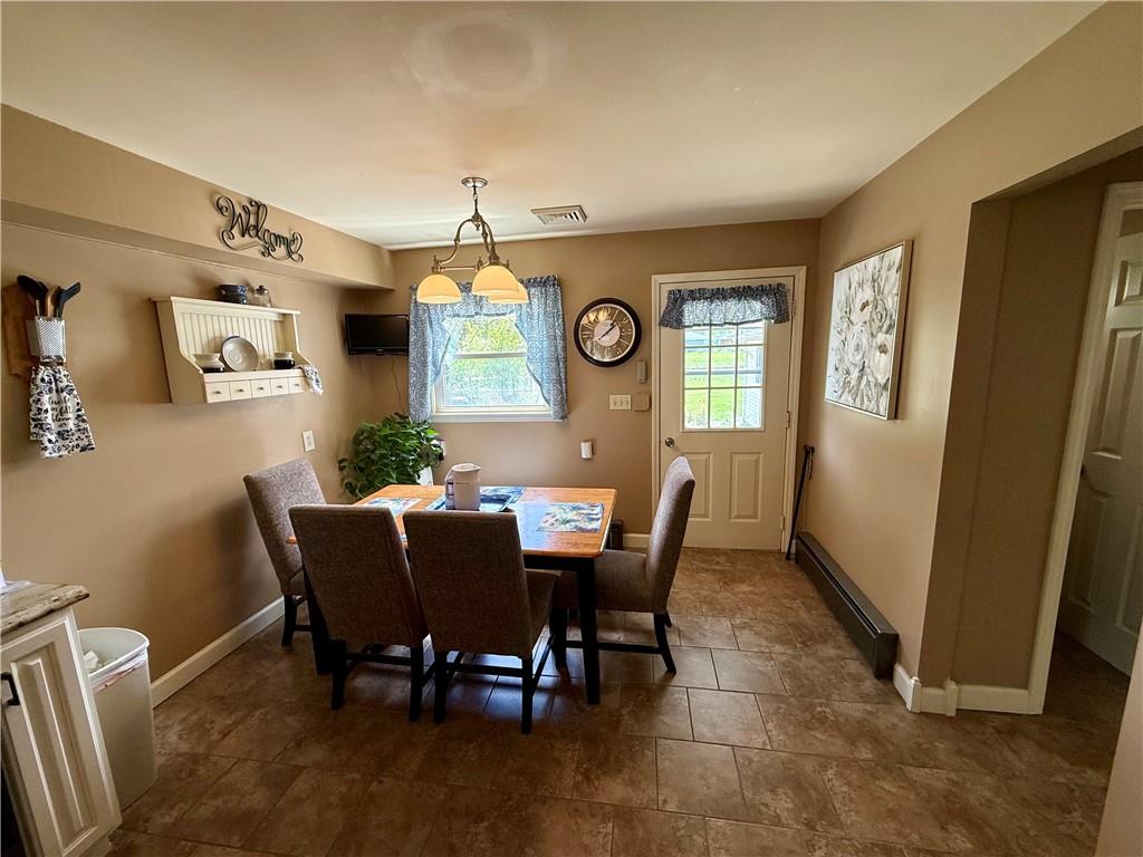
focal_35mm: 14
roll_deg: +1.6
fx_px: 462
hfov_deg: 102.1
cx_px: 572
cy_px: 428
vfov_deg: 85.7
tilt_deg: -10.0
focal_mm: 2.22
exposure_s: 1/120
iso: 100
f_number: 2.2
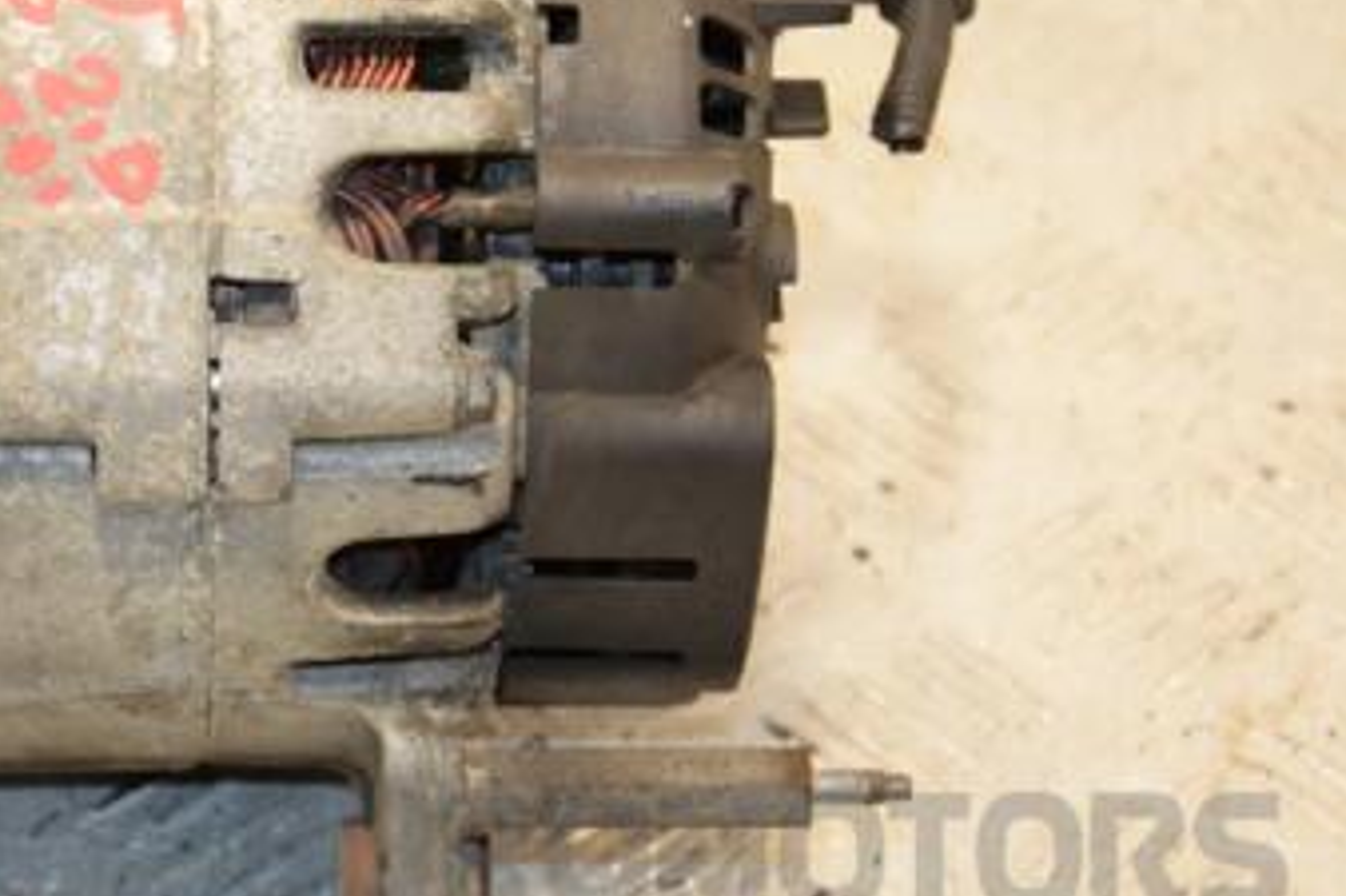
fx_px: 6166
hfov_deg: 12.4
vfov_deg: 8.3
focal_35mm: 165
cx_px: 167
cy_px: 323
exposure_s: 1/200
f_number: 5.6
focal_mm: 62
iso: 800
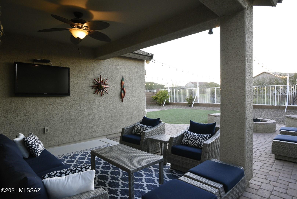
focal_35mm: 20
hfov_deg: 84.0
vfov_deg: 62.0
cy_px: 100
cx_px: 148
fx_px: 165
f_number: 6.3
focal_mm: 20
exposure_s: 1/250
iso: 5000
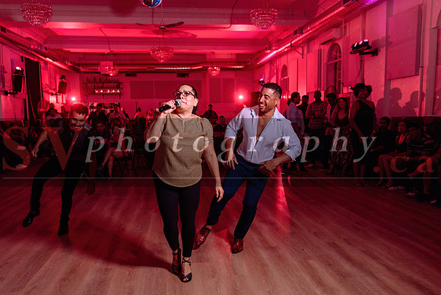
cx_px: 220
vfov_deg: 41.5
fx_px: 388
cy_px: 161
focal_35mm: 32
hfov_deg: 59.2
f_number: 2.8
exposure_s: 1/100
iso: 500
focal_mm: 28
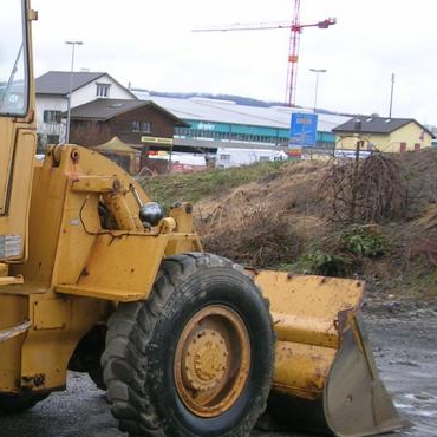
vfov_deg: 16.0
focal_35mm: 109
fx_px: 1557
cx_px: -34
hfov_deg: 15.6
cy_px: 250
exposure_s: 1/66.4
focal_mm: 8.6
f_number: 3.4
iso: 50
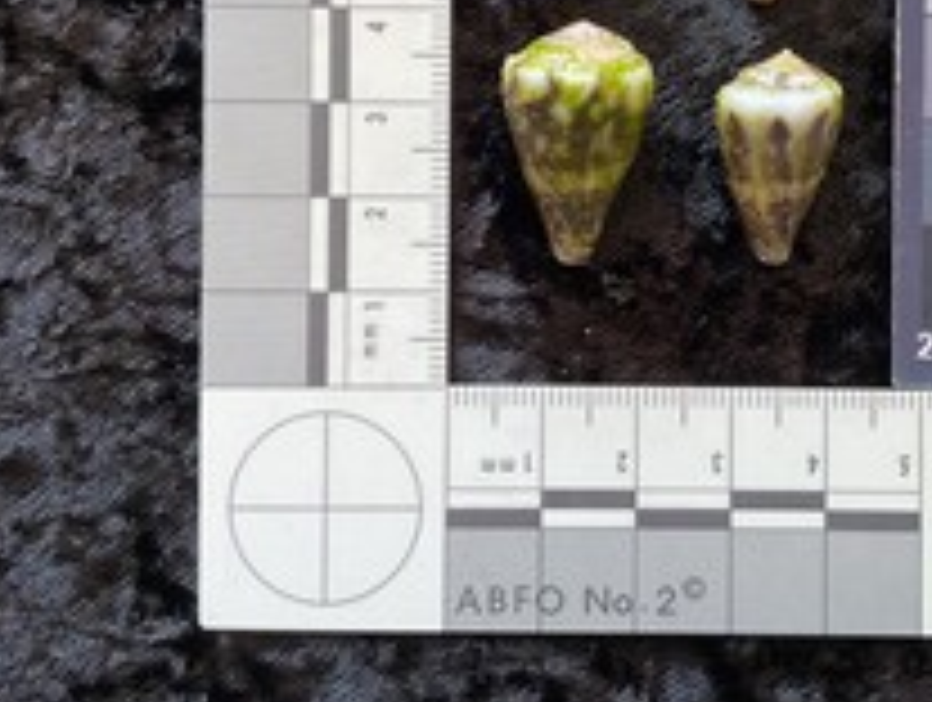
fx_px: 1322
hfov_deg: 38.0
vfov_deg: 29.1
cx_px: 684
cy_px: 142
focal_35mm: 49
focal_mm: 3
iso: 50
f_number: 1.8
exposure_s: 1/60
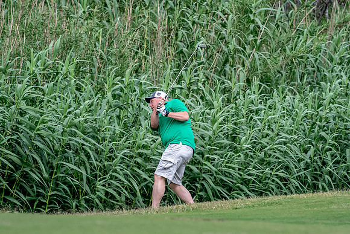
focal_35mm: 375
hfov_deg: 5.5
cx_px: 175
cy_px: 117
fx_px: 3647
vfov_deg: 3.7
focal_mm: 250
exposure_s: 1/2000
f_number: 5.6
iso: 1250
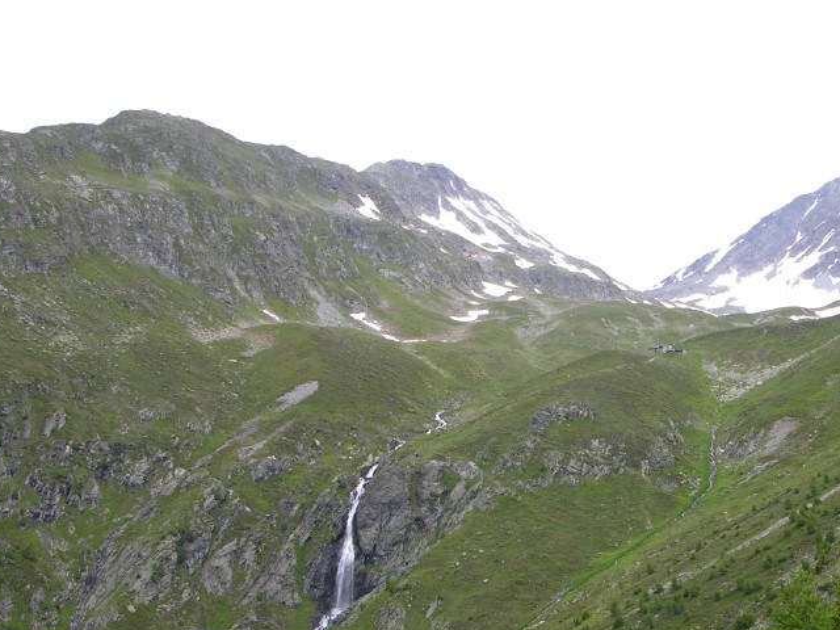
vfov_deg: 26.1
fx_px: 1359
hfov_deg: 33.8
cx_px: 612
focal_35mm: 56
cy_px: 349
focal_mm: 8.9
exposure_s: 1/135
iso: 50
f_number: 5
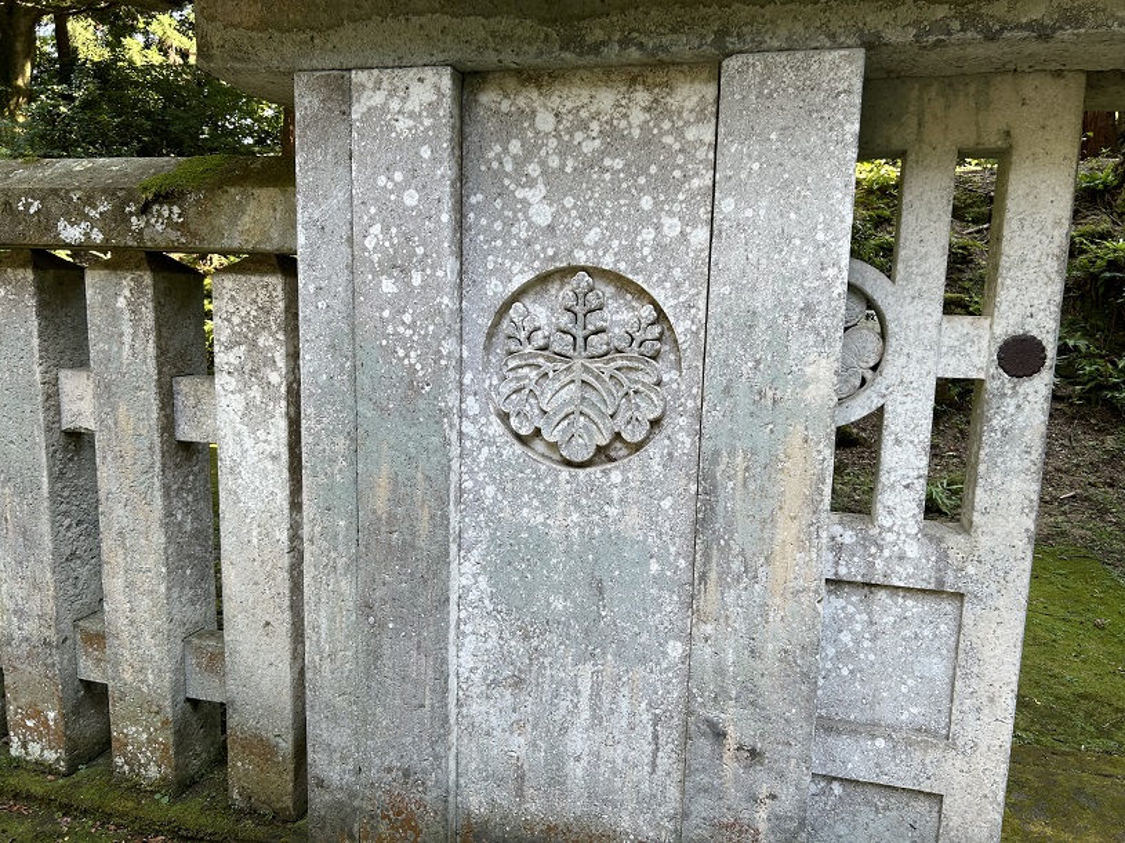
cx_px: 562
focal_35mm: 26
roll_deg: -1.5
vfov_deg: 53.1
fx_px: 845
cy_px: 422
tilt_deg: -8.9
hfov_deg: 67.3
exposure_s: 1/126
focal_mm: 5.7
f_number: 1.5
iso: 32
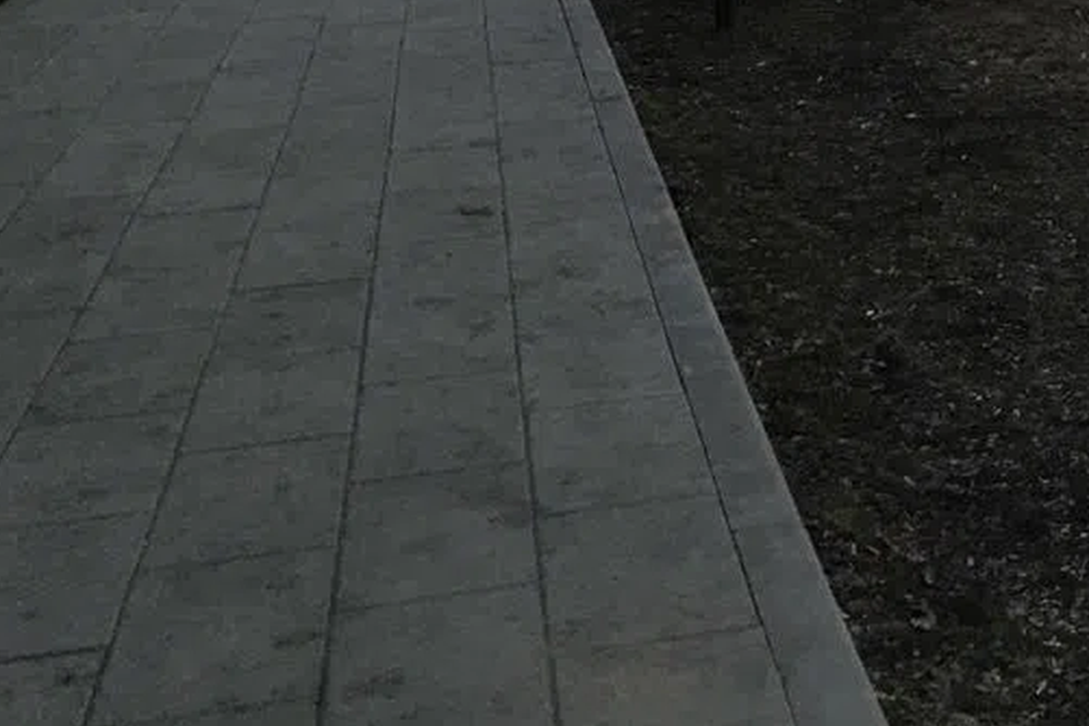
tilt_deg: -6.1
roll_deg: +3.7
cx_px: 1287
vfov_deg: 16.7
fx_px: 2329
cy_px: -237
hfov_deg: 24.1
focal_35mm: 77
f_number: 2.2
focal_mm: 4.15
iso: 40
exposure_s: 1/33
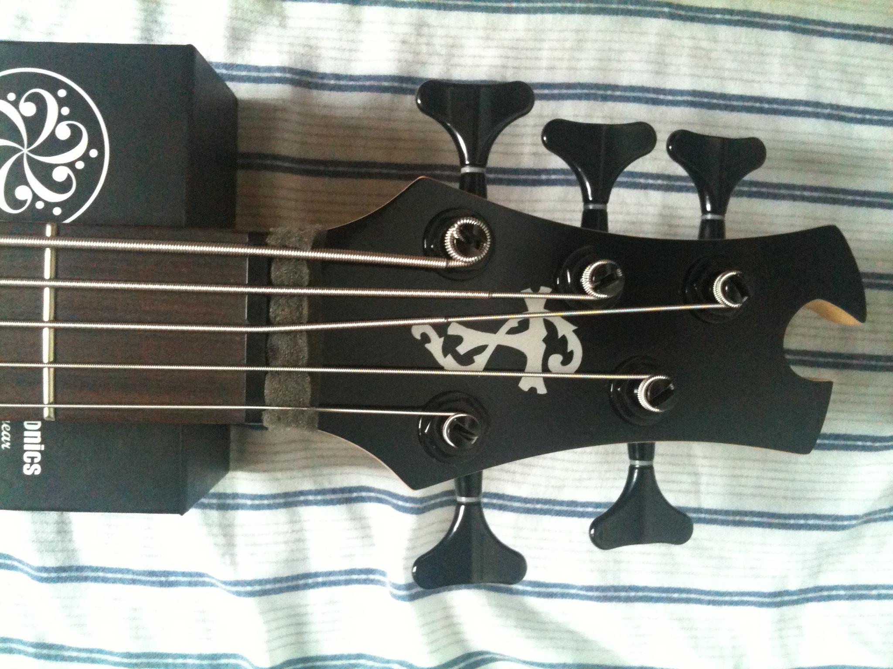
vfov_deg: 40.7
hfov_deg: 52.6
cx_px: 446
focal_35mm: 35
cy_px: 334
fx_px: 903
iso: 400
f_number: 2.8
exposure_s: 1/15
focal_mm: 3.85
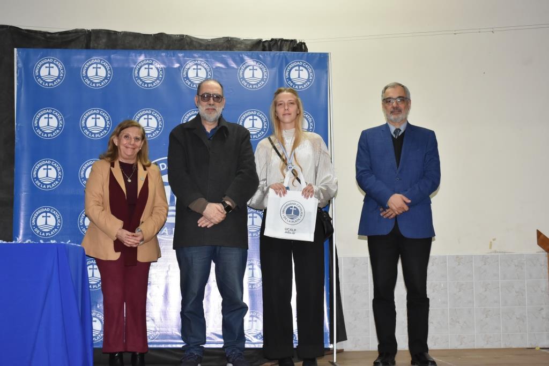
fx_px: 1029
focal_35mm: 68
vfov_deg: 20.2
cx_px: 274
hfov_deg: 29.9
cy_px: 183
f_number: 8
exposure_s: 1/60
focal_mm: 45
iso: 1600
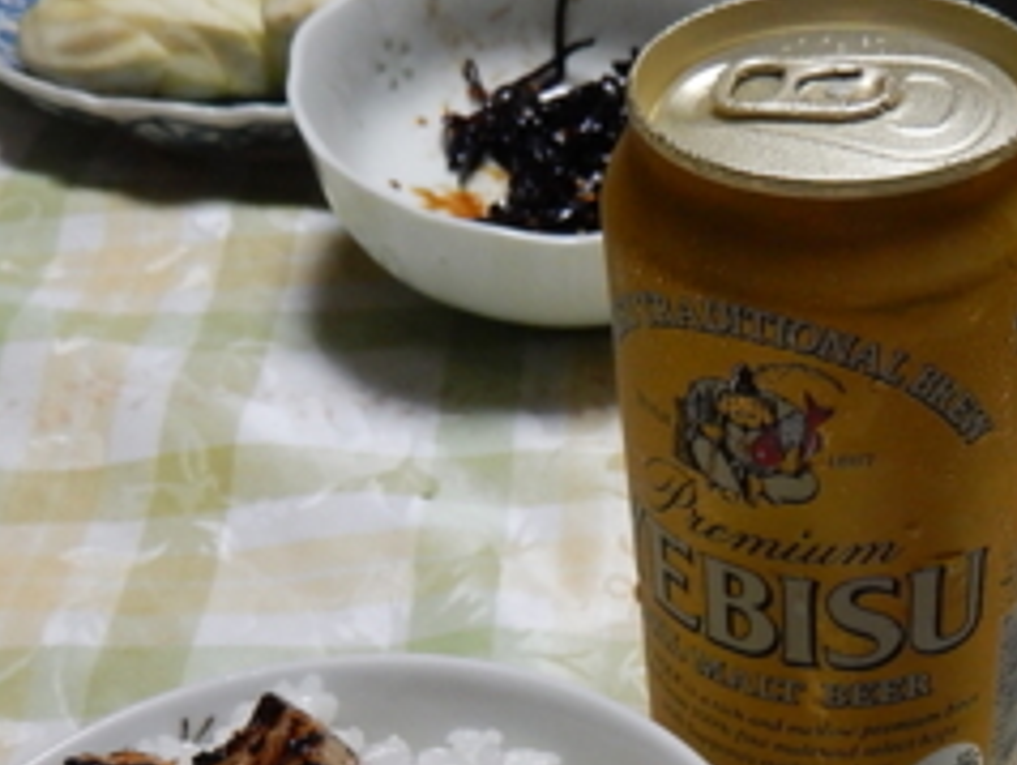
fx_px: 1853
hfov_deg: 30.1
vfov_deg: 21.5
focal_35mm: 63
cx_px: 782
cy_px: 936
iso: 320
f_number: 3.4
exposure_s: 1/30
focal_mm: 4.5
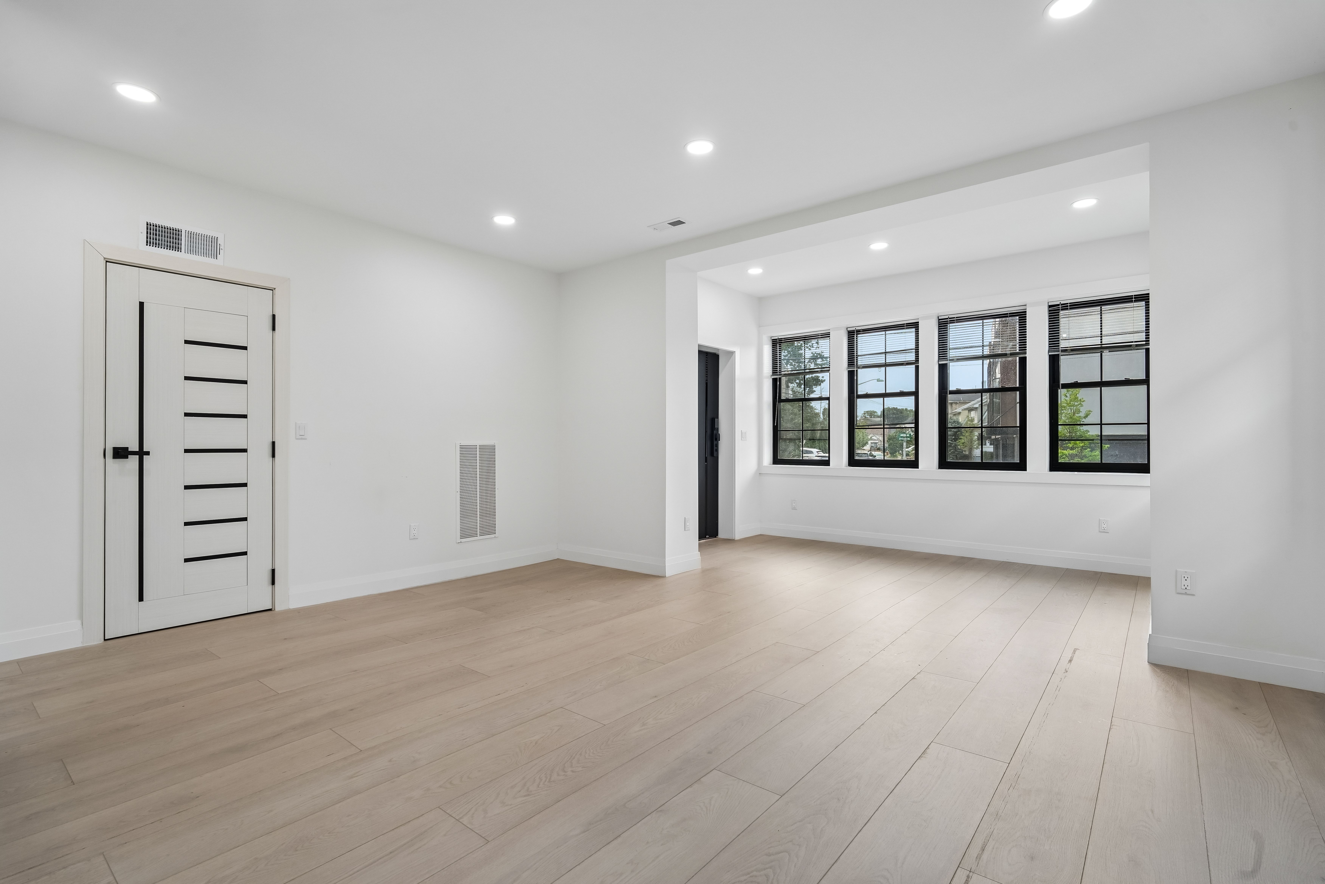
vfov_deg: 73.7
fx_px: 589
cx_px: 662
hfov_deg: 96.7
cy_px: 442
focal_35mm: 16
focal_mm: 16
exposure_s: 1/50
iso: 400
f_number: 8
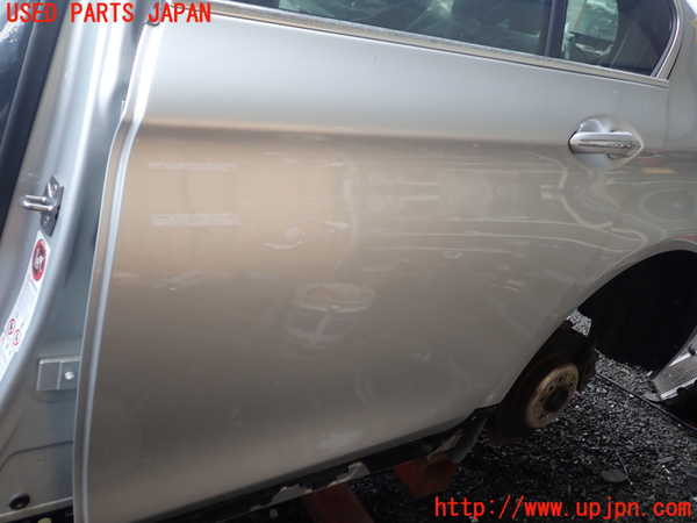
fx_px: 604
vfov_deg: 46.8
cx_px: 348
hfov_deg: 60.0
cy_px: 262
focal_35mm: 30
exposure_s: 1/100
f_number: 2.3
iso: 100
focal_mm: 5.4
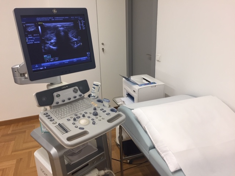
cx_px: 118
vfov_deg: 48.2
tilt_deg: -19.3
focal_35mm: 29
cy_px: 88
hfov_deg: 61.7
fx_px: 197
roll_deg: +1.4
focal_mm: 4.15
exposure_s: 1/33
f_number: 2.2
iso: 64
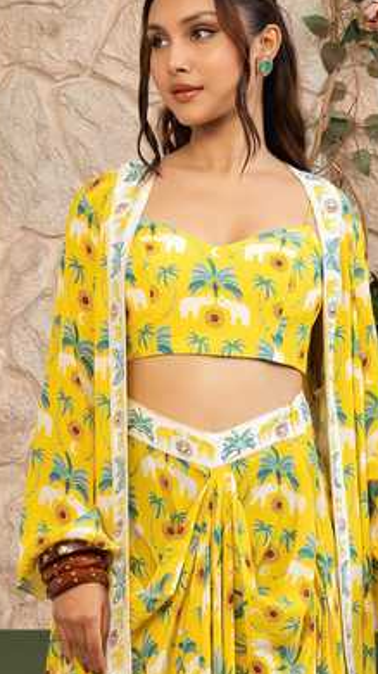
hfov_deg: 10.1
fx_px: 2141
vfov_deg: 17.9
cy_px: 364
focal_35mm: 120
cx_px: 230
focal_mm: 85
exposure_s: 1/125
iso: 250
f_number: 8
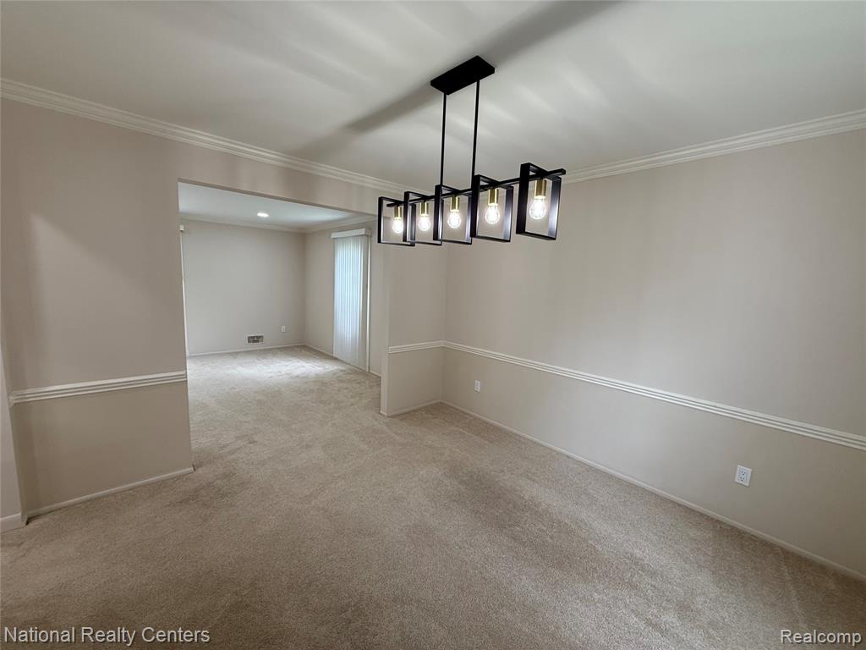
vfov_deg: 85.7
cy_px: 325
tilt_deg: -6.7
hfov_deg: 102.1
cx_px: 433
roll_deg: -2.2
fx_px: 350
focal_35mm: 14
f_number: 2.2
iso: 125
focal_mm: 2.22
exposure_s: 1/120
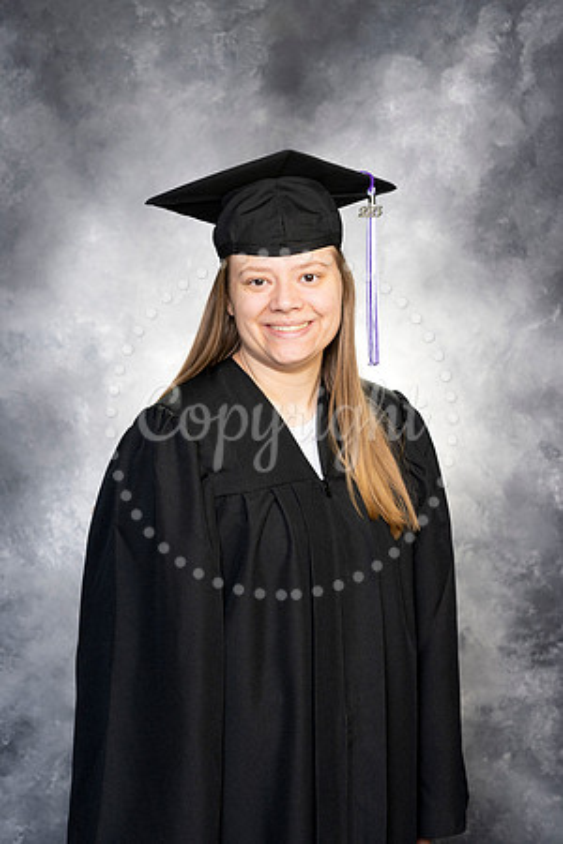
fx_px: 1994
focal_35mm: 85
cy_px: 422
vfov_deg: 23.9
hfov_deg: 16.1
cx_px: 282
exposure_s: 1/125
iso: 250
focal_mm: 85
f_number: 8
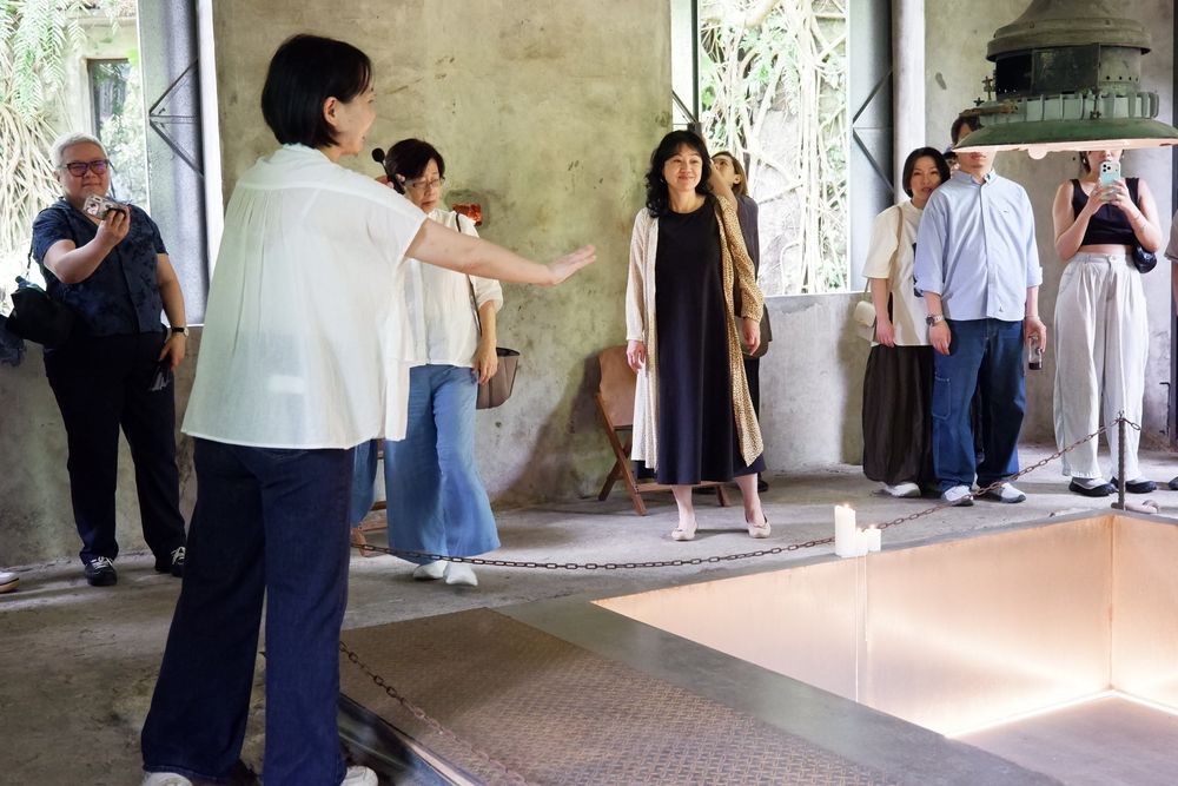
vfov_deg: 32.6
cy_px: 393
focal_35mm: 41
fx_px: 1342
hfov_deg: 47.4
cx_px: 589
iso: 5000
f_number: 4
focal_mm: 27.5
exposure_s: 1/125
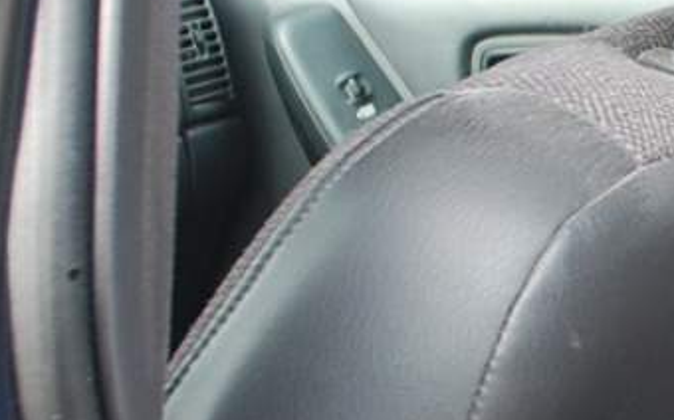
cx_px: 1150
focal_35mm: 157
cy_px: 174
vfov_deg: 8.3
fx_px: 2882
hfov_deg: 12.4
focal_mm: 18
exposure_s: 1/80
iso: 200
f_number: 4.5
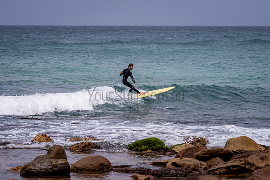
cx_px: 135
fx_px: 1500
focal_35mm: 200
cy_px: 90
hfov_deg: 10.3
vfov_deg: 6.9
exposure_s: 1/1600
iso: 220
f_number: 5.6
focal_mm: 200
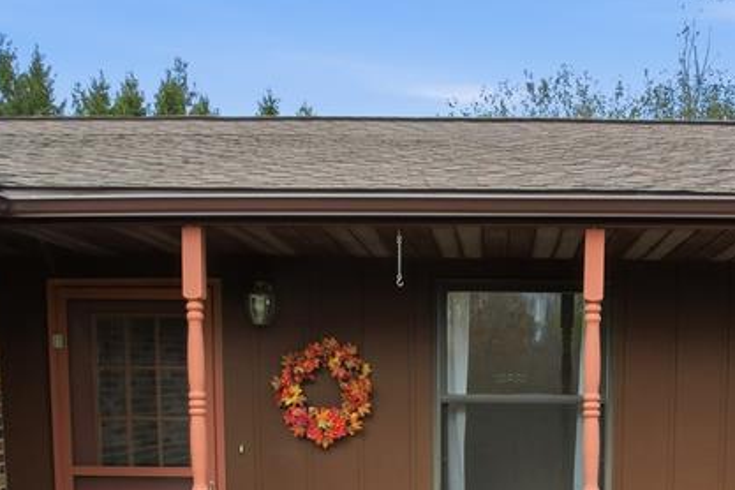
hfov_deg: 36.3
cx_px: 520
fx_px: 1102
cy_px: 562
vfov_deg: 23.3
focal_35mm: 54
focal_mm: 8.4
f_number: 2.8
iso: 100
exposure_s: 1/100
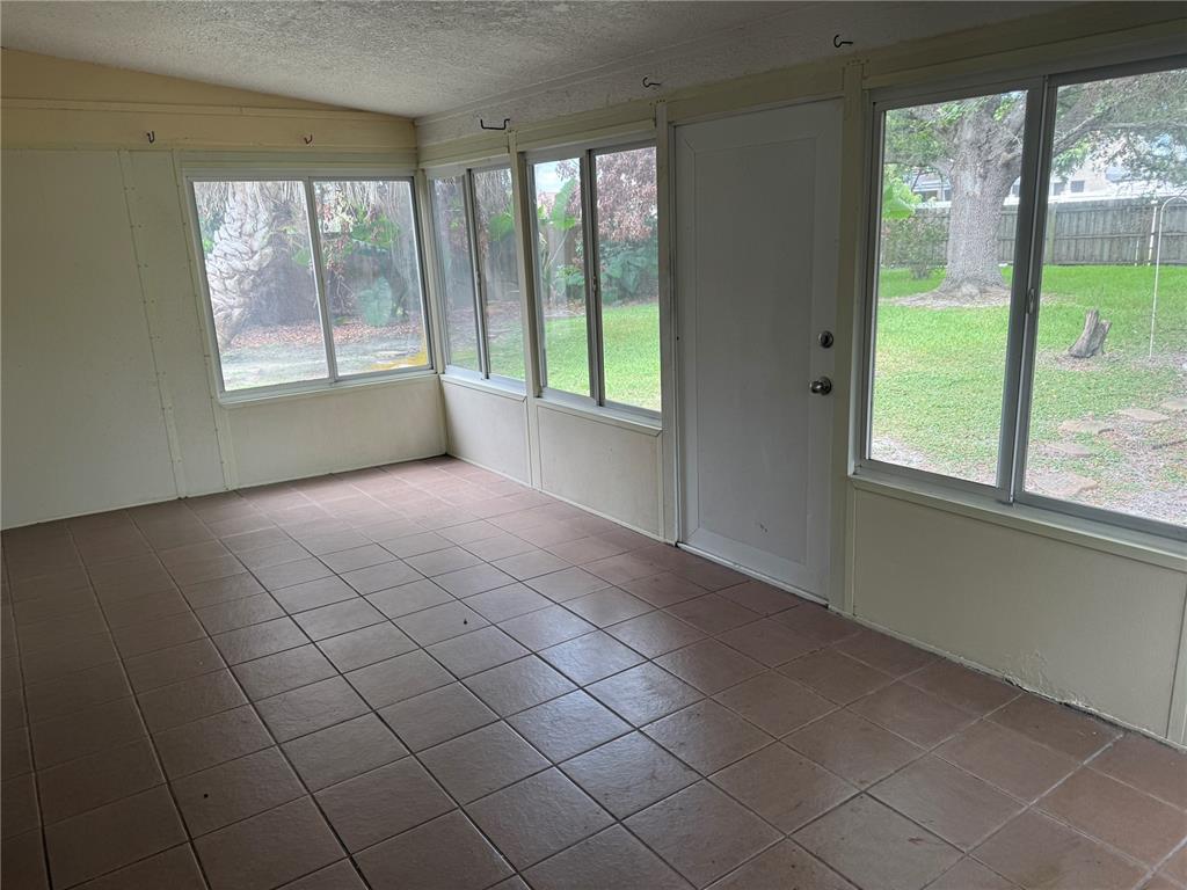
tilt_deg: -15.1
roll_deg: +2.6
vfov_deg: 56.8
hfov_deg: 71.6
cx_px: 594
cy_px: 445
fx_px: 823
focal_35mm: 24
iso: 64
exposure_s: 1/121
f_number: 1.78
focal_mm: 6.76
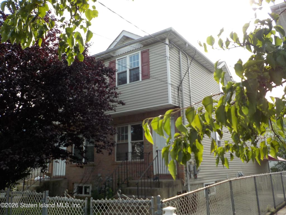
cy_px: 108
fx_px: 248
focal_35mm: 30
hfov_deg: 60.0
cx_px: 143
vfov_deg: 46.8
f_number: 3.3
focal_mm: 4.1
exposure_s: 1/500
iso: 125
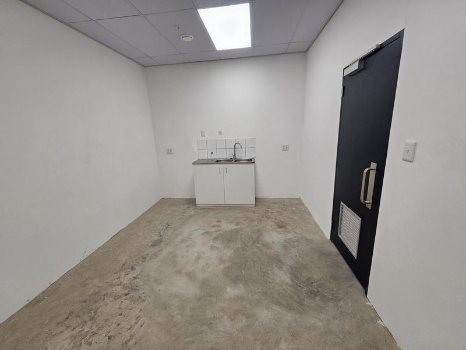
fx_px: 175
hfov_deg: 106.2
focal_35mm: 13
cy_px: 175
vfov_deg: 89.9
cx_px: 233
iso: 80
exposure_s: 1/100
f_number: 2.2
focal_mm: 2.2
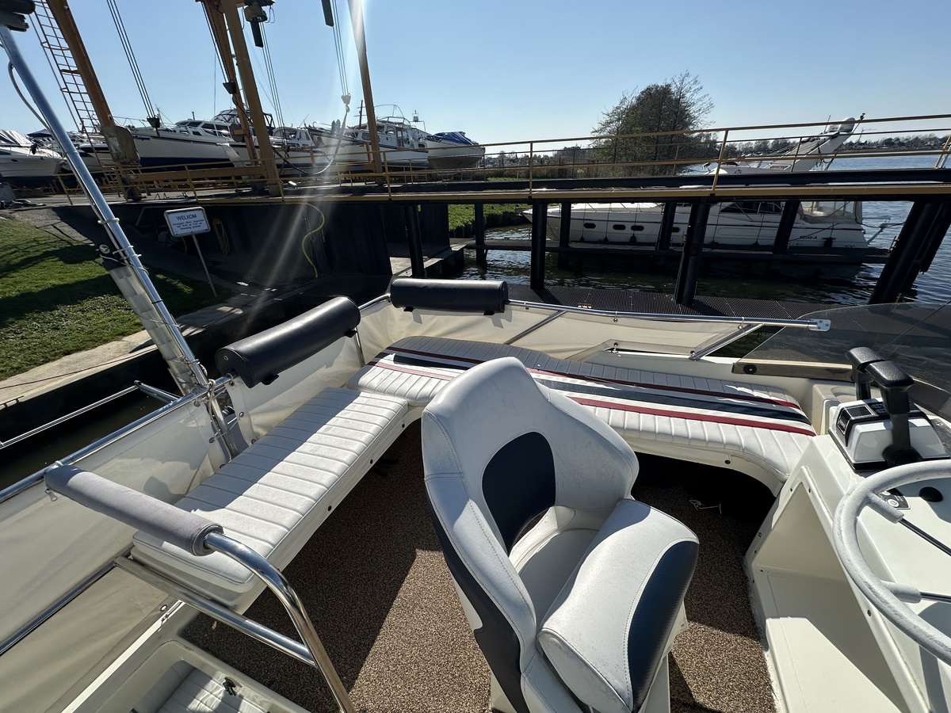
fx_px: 385
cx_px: 476
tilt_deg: -26.9
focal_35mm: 14
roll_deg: +2.6
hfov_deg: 102.1
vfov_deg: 85.7
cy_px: 356
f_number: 2.2
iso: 50
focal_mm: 2.22
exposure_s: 1/3731
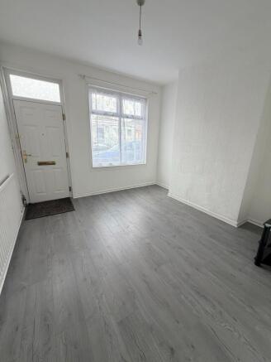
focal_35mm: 14
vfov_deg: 102.0
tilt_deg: -14.7
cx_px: 136
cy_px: 181
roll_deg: -2.4
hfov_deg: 85.7
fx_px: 146
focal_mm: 2.22
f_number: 2.2
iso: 50
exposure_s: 1/127
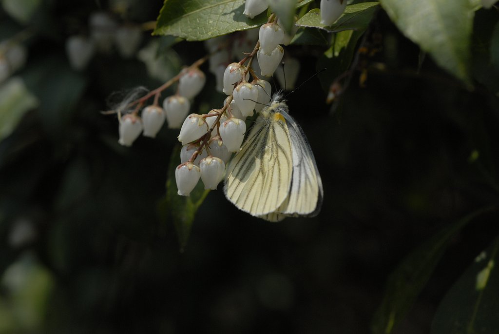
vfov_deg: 6.1
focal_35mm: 225
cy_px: 167
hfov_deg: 9.1
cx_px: 250
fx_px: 3122
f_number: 7.1
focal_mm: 150
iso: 320
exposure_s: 1/1250
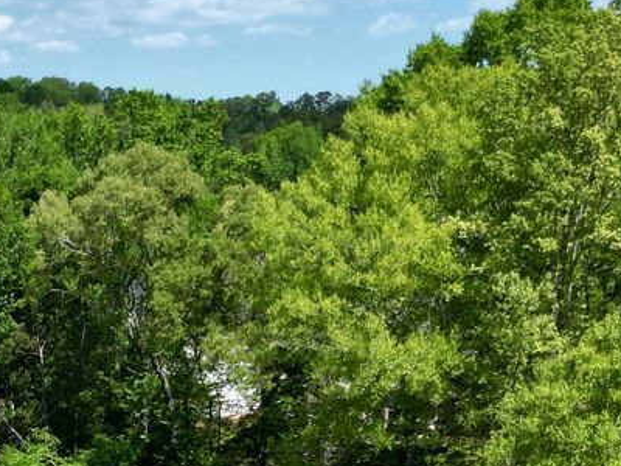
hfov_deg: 20.5
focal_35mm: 90
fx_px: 1615
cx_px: -98
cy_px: 616
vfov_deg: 15.6
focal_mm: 6.72
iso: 100
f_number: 1.7
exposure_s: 1/2500
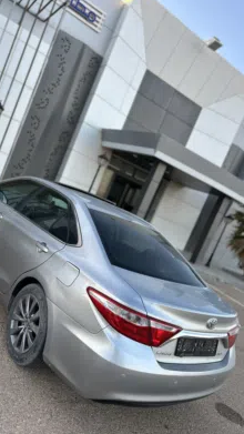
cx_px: 100
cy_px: 218
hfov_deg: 40.0
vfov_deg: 66.1
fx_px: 333
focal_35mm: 29
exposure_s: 1/347
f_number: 1.5
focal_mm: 5.7
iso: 50
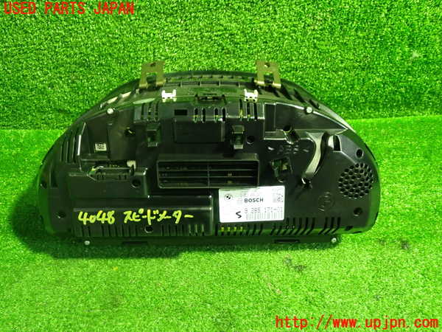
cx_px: 221
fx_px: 383
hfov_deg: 60.0
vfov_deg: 46.8
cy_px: 166
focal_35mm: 30
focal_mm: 5.4
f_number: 2.3
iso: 640
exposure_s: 1/30
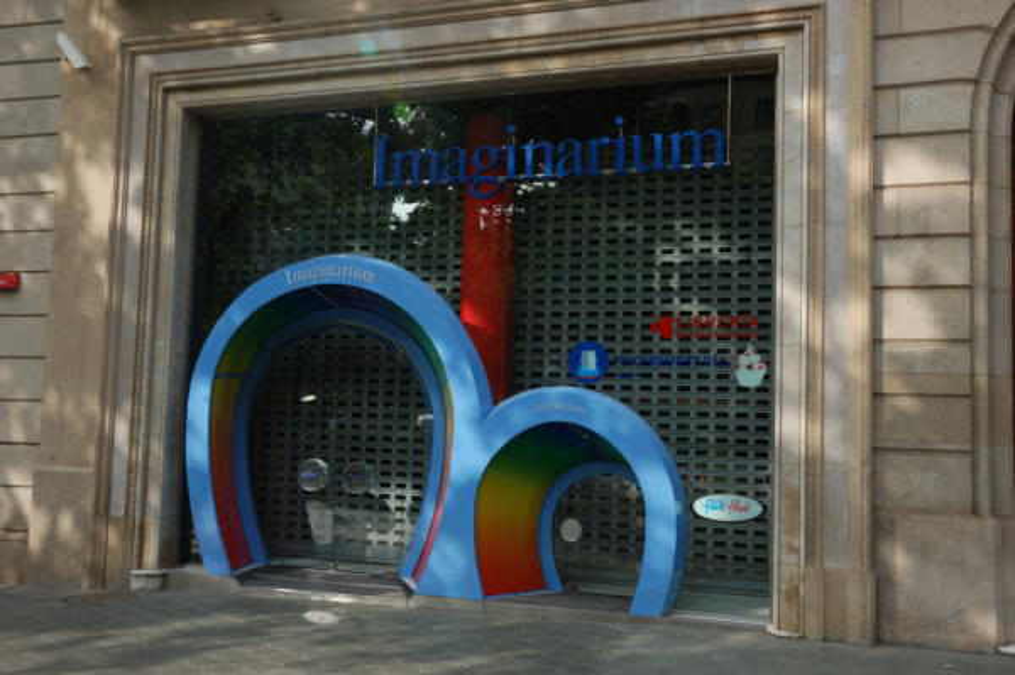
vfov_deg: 36.8
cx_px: 508
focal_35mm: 36
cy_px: 338
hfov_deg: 53.2
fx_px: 1014
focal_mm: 24
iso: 200
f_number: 16
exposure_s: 1/15
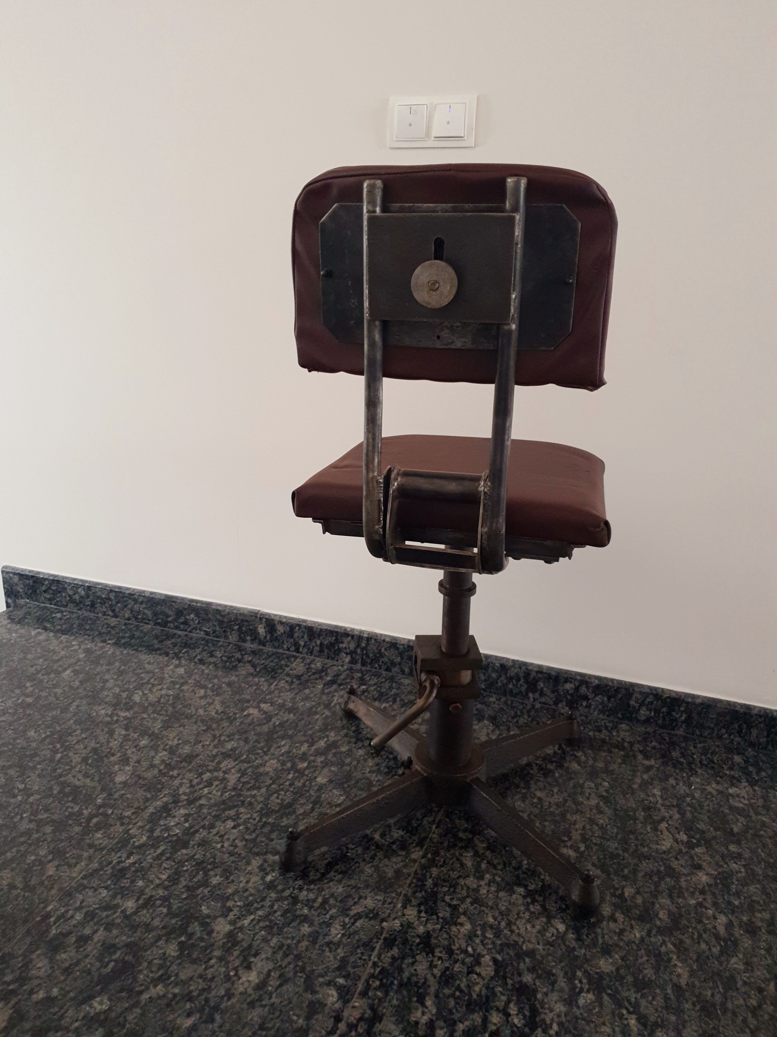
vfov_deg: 67.3
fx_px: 778
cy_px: 518
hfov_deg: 53.1
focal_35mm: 26
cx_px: 388
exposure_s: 1/50
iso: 320
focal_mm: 4.32
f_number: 1.5
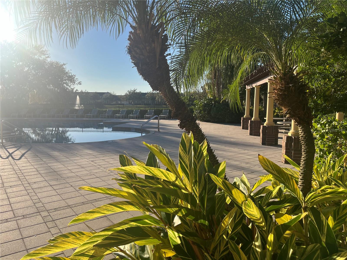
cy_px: 130
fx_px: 261
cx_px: 174
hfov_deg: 67.3
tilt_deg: -6.8
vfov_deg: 53.1
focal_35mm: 26
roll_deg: +0.1
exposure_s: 1/2899
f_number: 1.6
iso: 50
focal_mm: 5.1
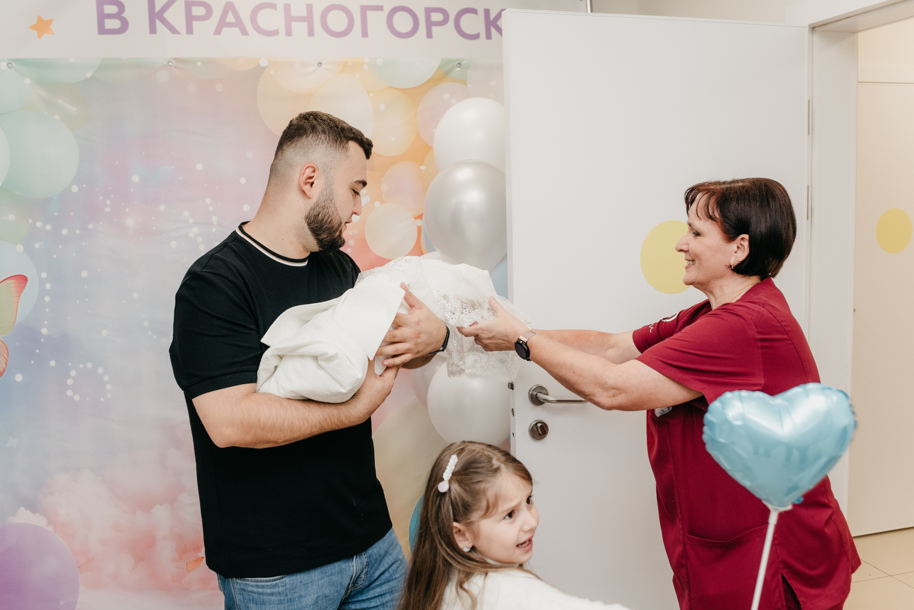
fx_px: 889
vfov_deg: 37.9
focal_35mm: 35
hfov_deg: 54.4
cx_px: 457
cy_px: 305
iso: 500
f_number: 4
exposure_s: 1/160
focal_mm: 35
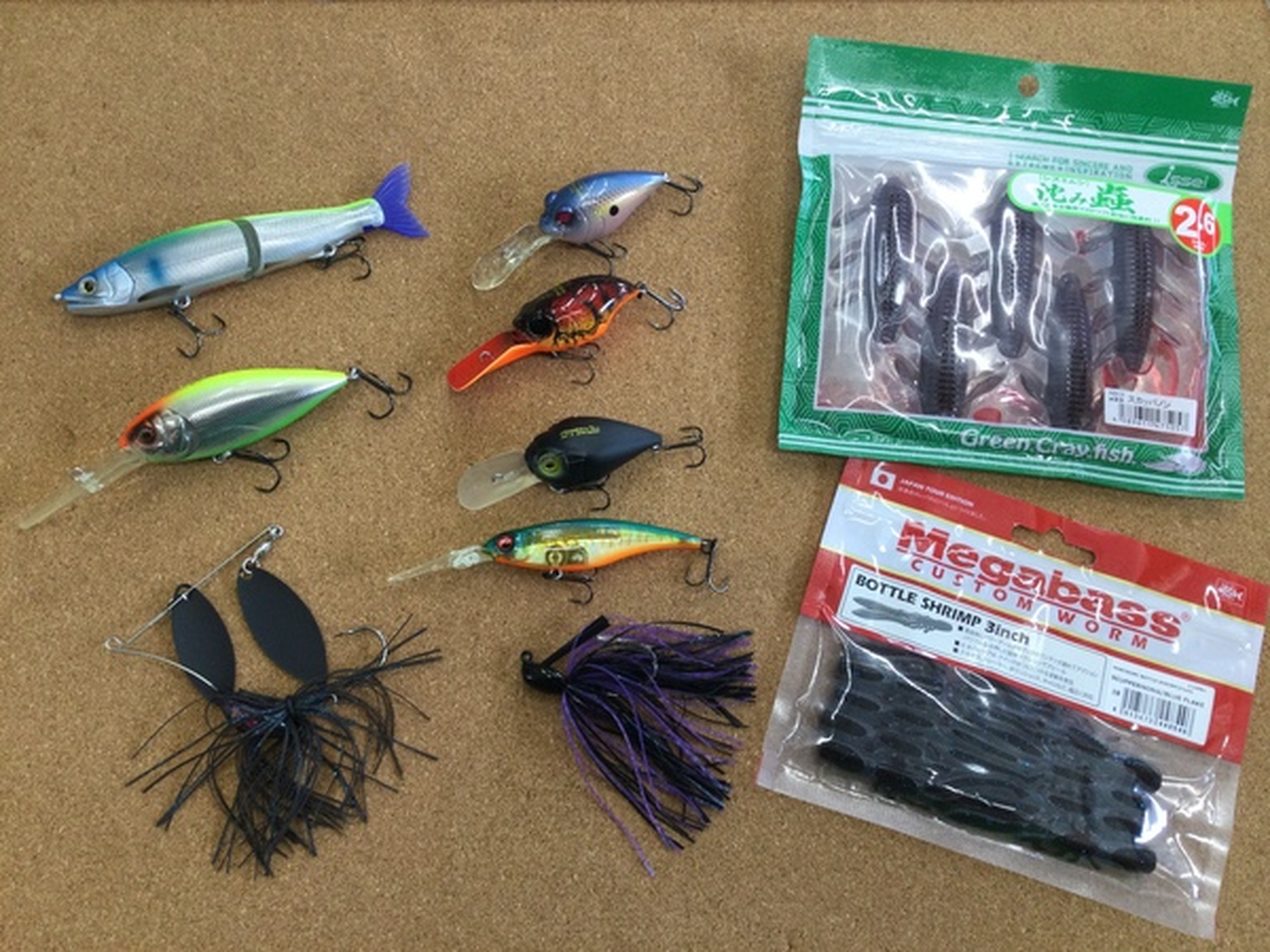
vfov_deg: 45.4
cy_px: 476
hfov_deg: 58.4
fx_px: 1137
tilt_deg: -75.4
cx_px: 635
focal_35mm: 31
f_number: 2.4
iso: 25
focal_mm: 3.3
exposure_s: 1/40
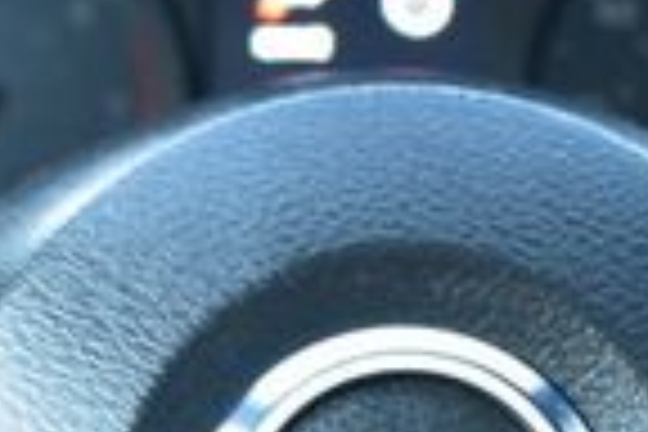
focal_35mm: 140
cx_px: 387
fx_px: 2524
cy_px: 675
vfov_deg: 9.5
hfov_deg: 14.6
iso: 1600
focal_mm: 21
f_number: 3.8
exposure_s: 1/5
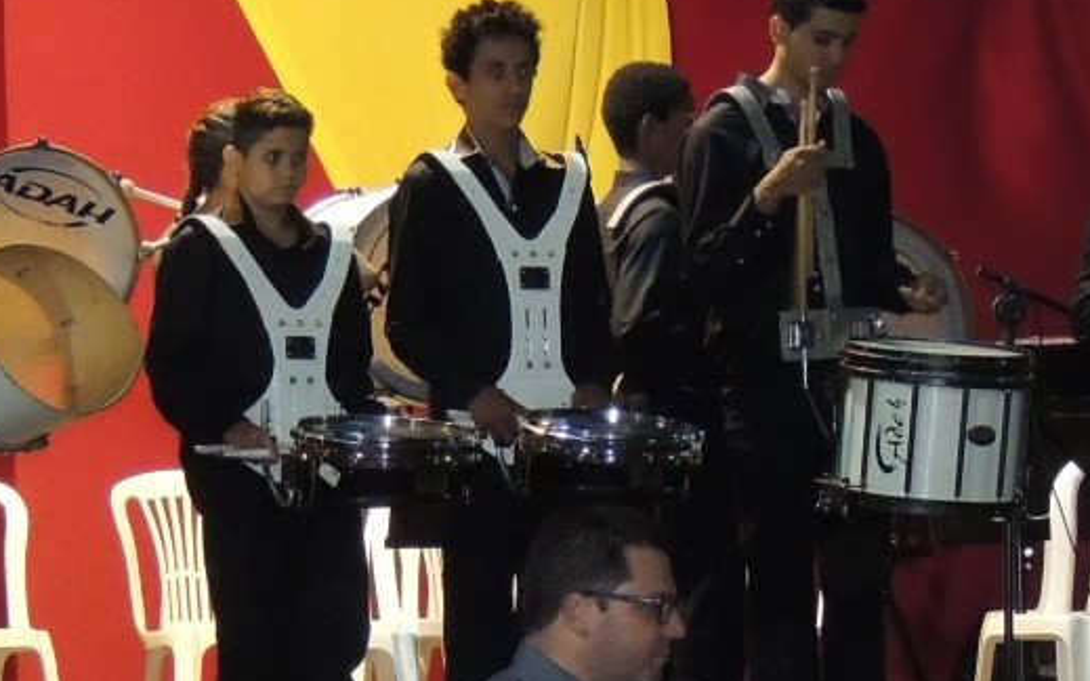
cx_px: 424
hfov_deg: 10.7
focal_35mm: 196
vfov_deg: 6.7
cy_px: 742
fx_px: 5820
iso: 720
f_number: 3.7
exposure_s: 1/50
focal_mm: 10.7
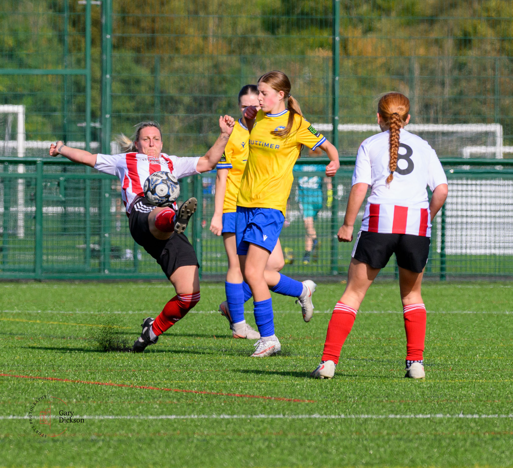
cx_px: 216
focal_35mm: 636
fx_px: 10205
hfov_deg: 2.9
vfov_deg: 2.6
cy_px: 236
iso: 320
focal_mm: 230
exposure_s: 1/2000
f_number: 5
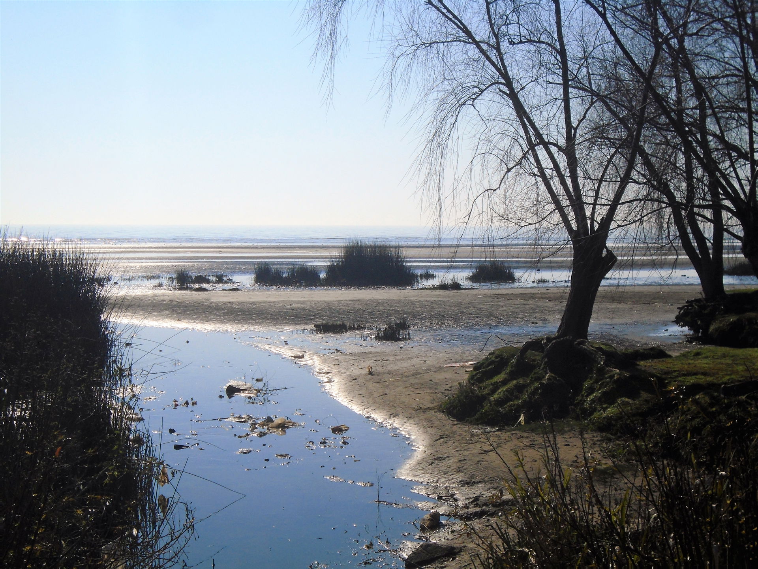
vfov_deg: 25.2
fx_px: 1270
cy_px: 284
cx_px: 379
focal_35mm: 58
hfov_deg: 33.2
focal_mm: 10.2
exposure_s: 1/400
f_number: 12.3
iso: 100
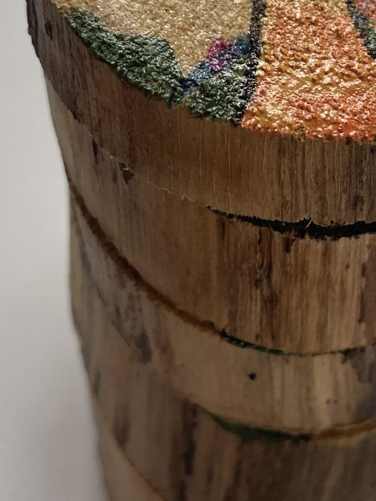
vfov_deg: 29.6
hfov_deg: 22.4
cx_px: 267
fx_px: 941
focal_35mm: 65
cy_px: 168
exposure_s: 1/103
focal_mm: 4.2
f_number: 1.6
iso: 125
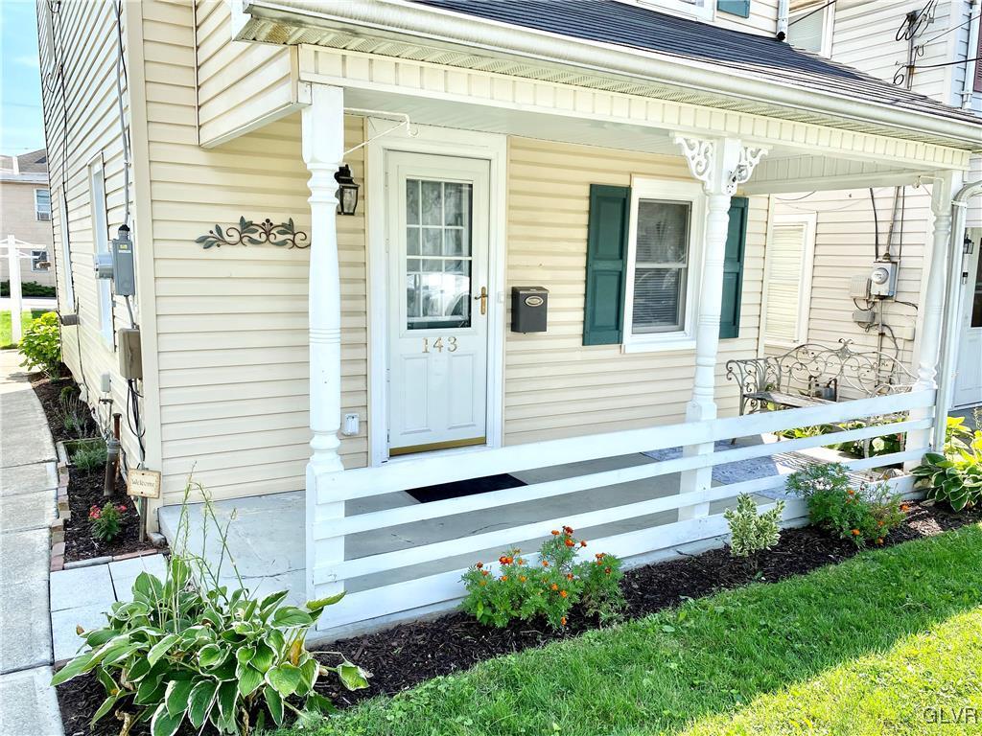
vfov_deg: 53.1
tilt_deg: -10.2
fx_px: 738
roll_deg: -1.2
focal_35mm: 26
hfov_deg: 67.3
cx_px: 491
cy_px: 368
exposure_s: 1/1193
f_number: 1.8
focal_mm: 4.25
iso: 32
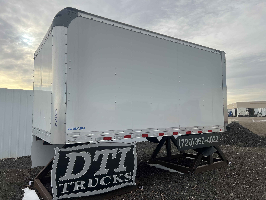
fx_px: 200
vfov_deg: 53.1
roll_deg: -0.6
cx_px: 133
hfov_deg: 67.3
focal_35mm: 26
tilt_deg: +3.2
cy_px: 100
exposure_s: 1/2353
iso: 50
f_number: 1.5
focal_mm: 5.7
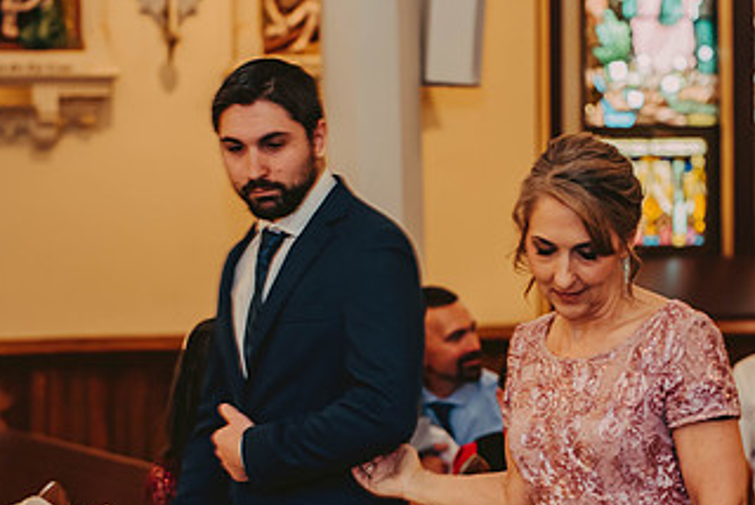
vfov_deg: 8.4
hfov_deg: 12.6
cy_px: 372
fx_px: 3421
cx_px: 460
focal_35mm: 163
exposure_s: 1/60
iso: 800
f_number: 2.8
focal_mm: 90
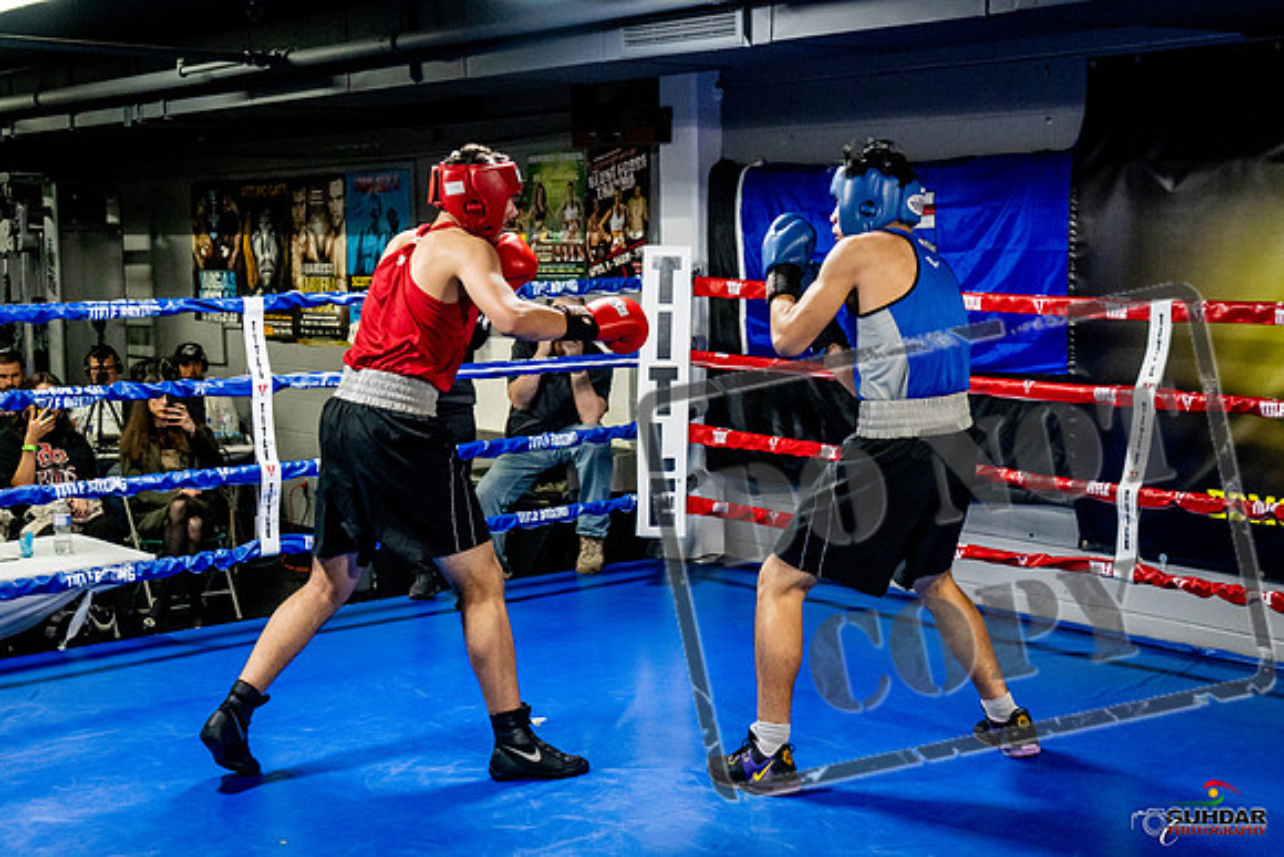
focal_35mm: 52
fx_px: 1855
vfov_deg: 26.0
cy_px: 428
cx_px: 642
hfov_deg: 38.2
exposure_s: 1/800
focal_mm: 35
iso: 5000
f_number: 2.8
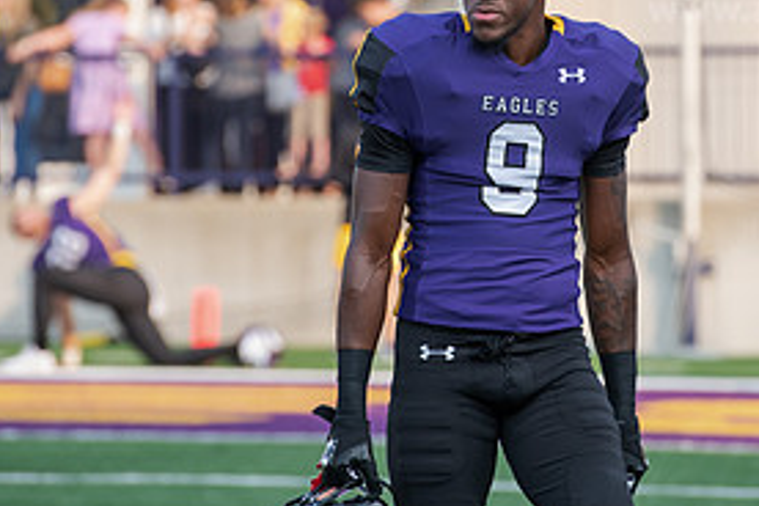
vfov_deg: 3.3
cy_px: 67
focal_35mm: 421
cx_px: 522
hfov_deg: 4.9
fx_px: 8875
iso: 250
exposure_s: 1/400
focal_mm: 200
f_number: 5
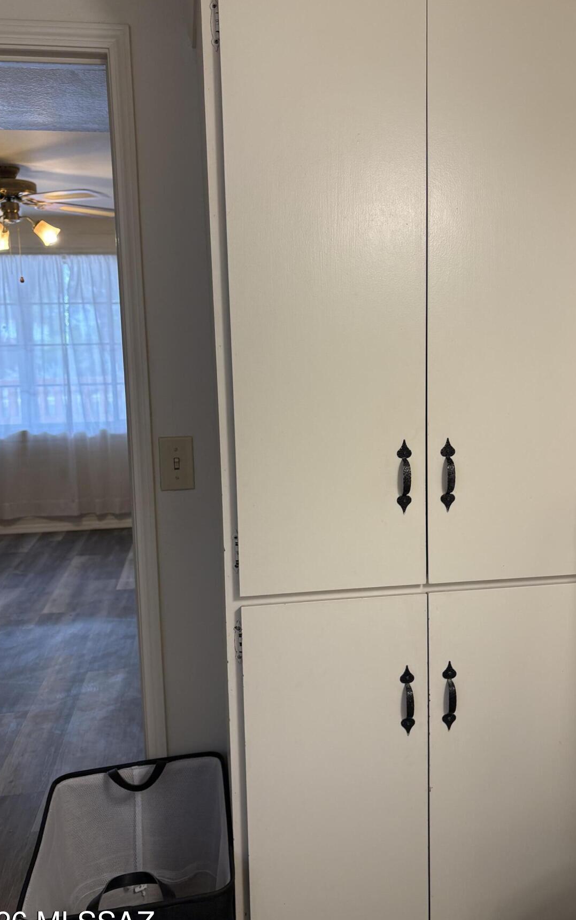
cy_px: 438
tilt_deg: -7.2
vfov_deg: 59.6
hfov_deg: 39.3
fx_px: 803
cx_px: 337
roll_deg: +1.4
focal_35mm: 32
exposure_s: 1/60
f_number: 1.6
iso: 80
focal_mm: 5.96
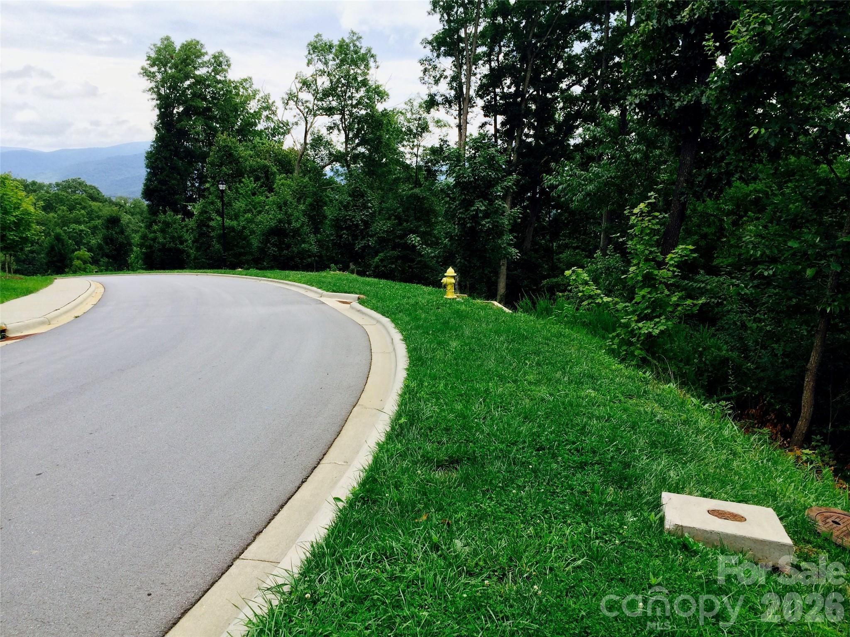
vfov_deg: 46.8
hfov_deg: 60.0
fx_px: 737
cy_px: 318
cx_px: 425
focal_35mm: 30
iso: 32
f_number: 2.2
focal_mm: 4.12
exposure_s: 1/977
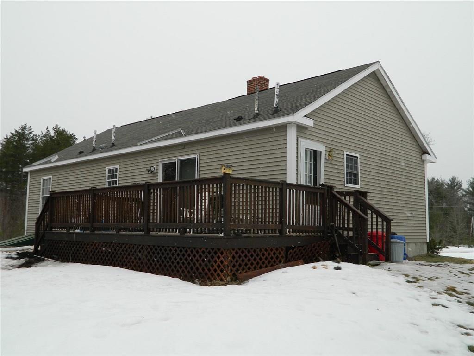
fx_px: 479
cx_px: 237
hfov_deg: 52.6
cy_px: 178
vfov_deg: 40.7
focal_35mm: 35
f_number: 3.3
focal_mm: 6.2
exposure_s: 1/250
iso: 80
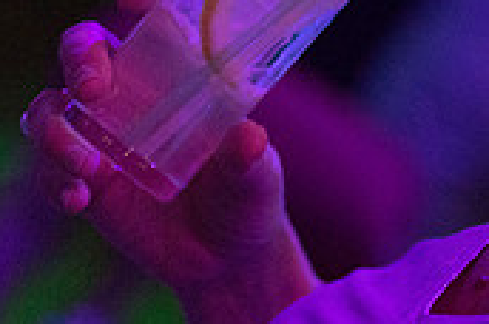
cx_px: 708
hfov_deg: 10.7
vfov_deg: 7.2
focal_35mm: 186
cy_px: -186
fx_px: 2522
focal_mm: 55
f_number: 2
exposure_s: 1/125
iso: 6400
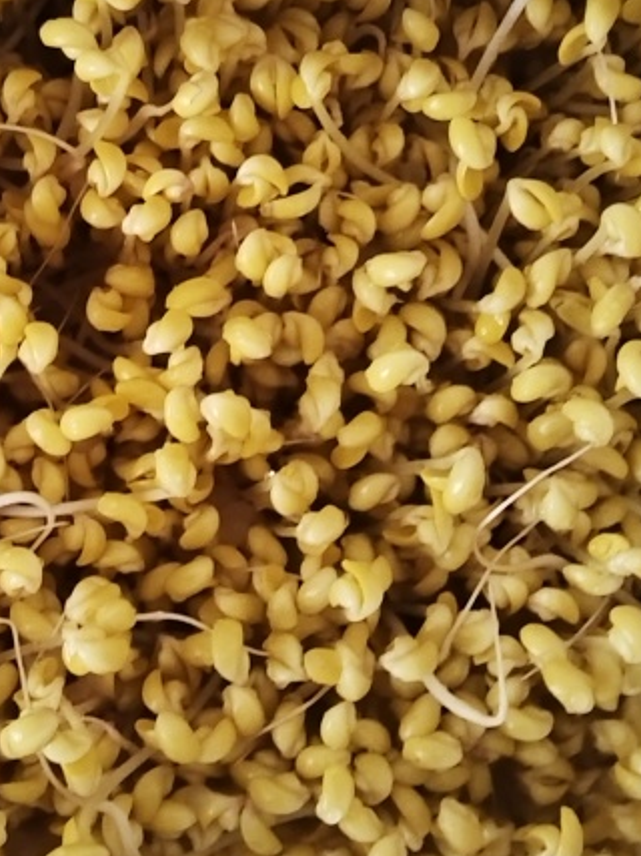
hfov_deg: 22.3
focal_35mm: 65
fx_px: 1606
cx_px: 122
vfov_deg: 29.7
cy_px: 314
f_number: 1.9
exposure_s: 1/14.3
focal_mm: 4.95
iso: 2132
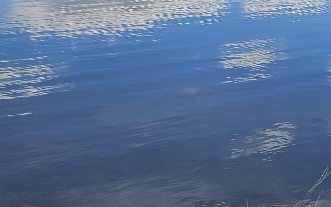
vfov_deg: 16.4
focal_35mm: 77
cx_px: 514
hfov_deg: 21.7
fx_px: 695
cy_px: -30
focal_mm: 5.4
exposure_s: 1/2851
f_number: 1.8
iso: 25
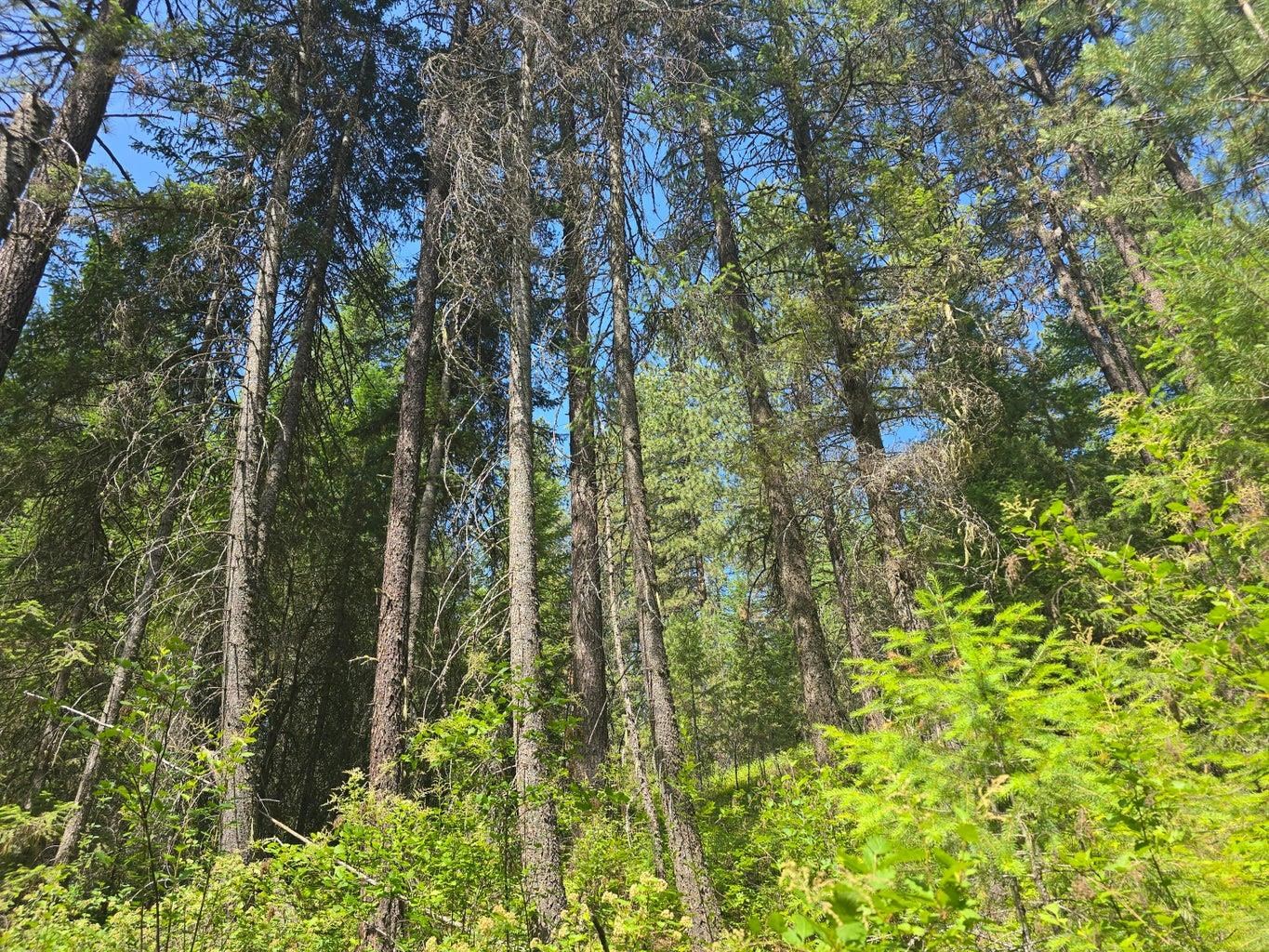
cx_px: 634
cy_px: 476
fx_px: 843
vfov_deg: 58.9
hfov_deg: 73.9
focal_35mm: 23
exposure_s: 1/222
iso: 12
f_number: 1.7
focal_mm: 6.3
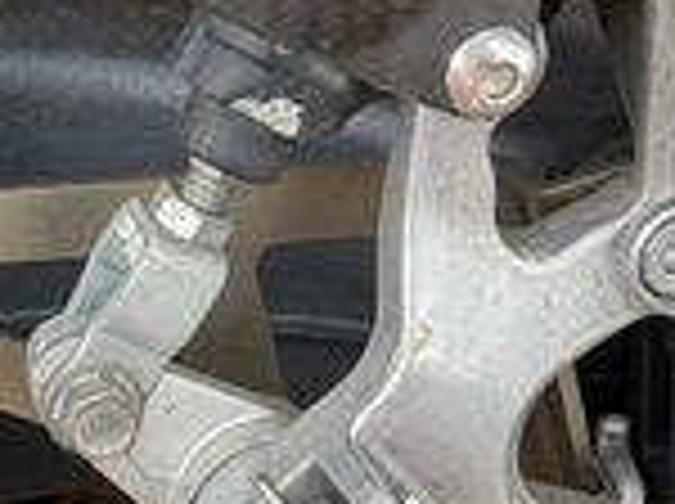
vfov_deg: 7.2
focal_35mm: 205
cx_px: -576
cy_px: 558
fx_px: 3991
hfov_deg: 9.2
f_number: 1.78
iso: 80
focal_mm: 6.76
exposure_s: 1/398
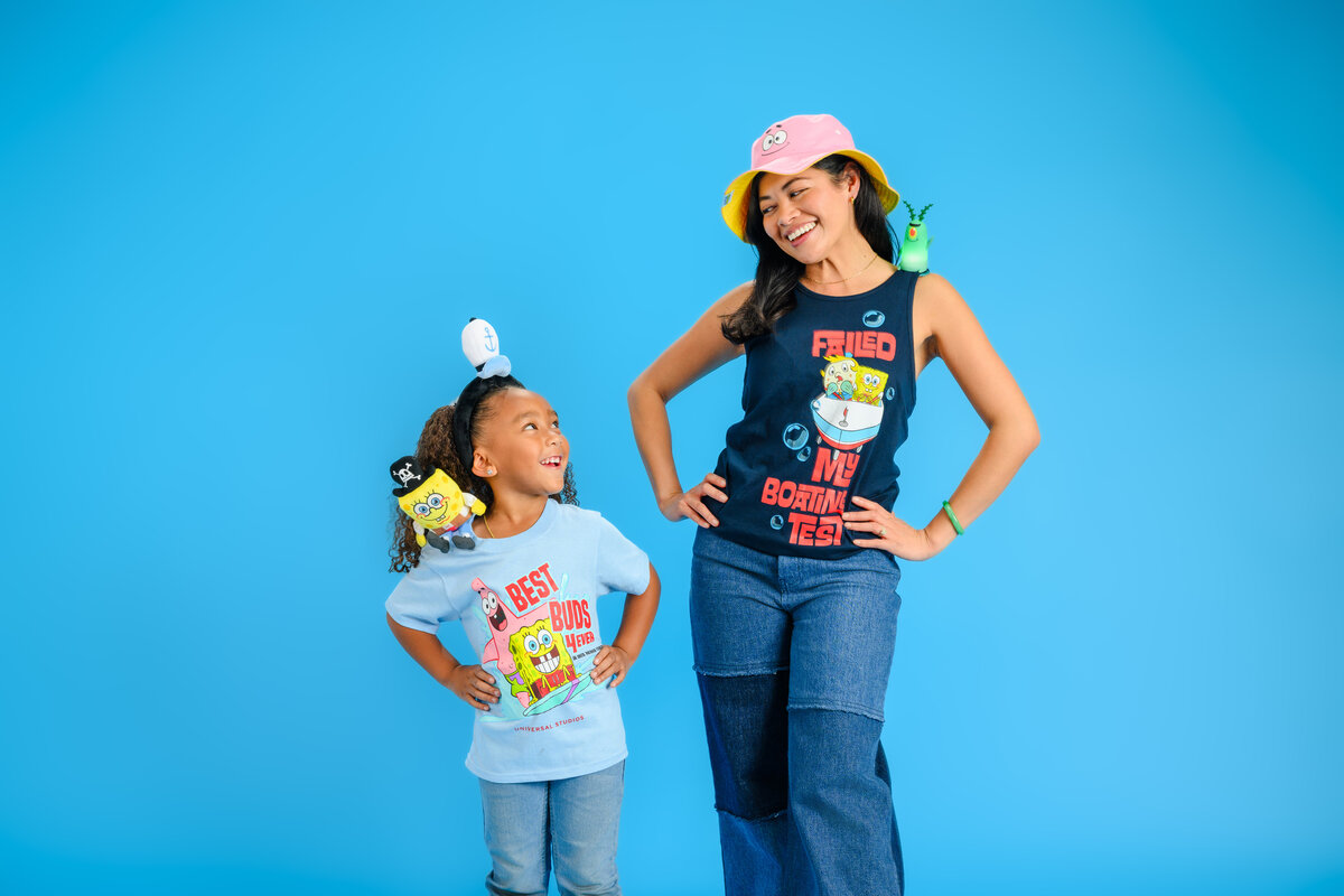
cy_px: 448
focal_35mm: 45
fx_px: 1680
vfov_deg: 29.9
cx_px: 672
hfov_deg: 43.6
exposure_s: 1/20
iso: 320
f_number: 8
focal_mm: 45
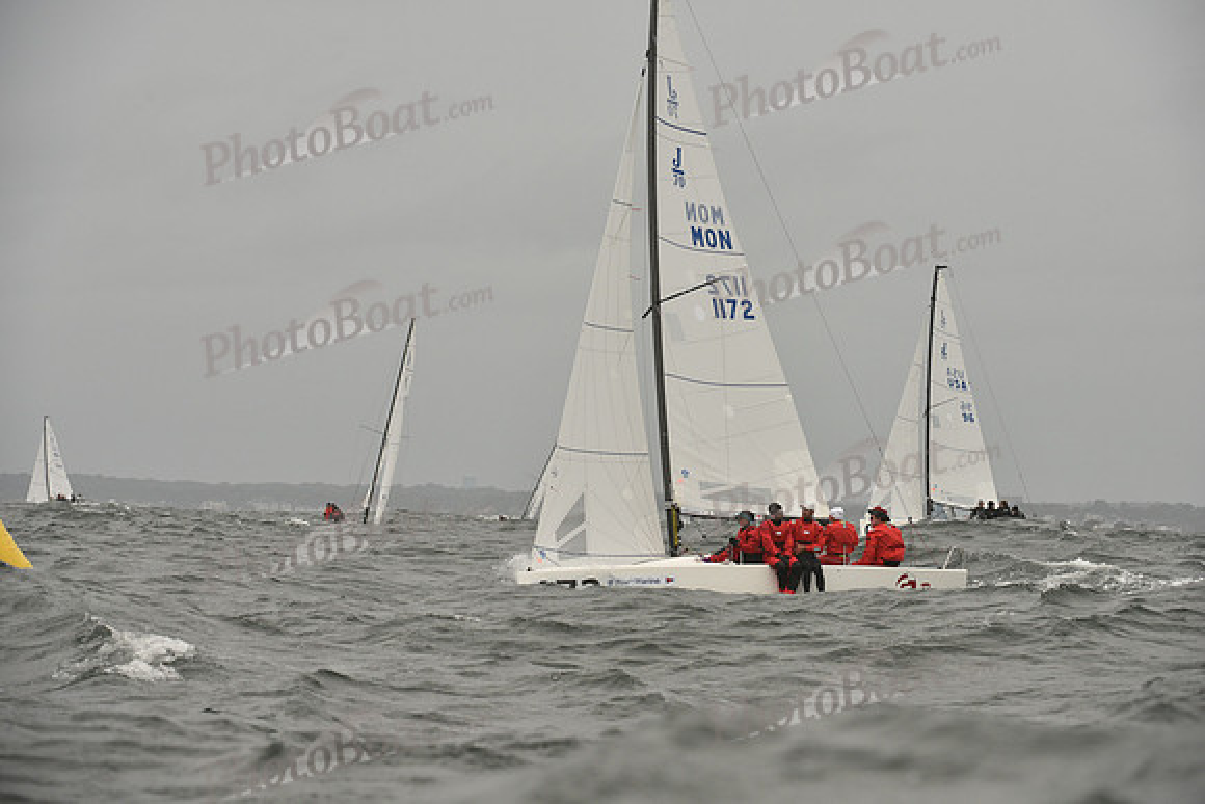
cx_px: 602
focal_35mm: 200
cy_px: 402
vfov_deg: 6.9
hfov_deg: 10.3
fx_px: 6696
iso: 400
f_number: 7.1
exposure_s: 1/1250
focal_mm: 200
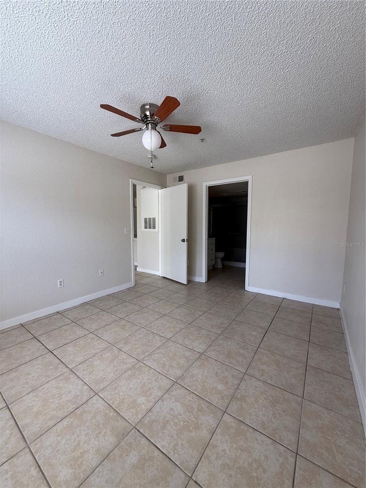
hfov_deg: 85.7
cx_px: 183
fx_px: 197
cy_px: 244
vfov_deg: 102.1
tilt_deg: -4.7
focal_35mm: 14
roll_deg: -0.5
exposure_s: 1/101
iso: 40
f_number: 2.2
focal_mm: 2.22
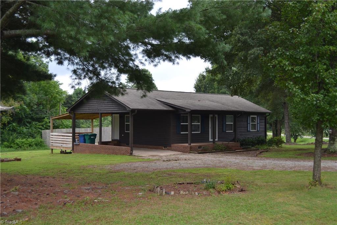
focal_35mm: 44
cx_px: 168
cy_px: 112
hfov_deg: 45.0
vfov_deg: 30.8
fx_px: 407
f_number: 4.5
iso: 100
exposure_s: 1/125
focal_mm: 29
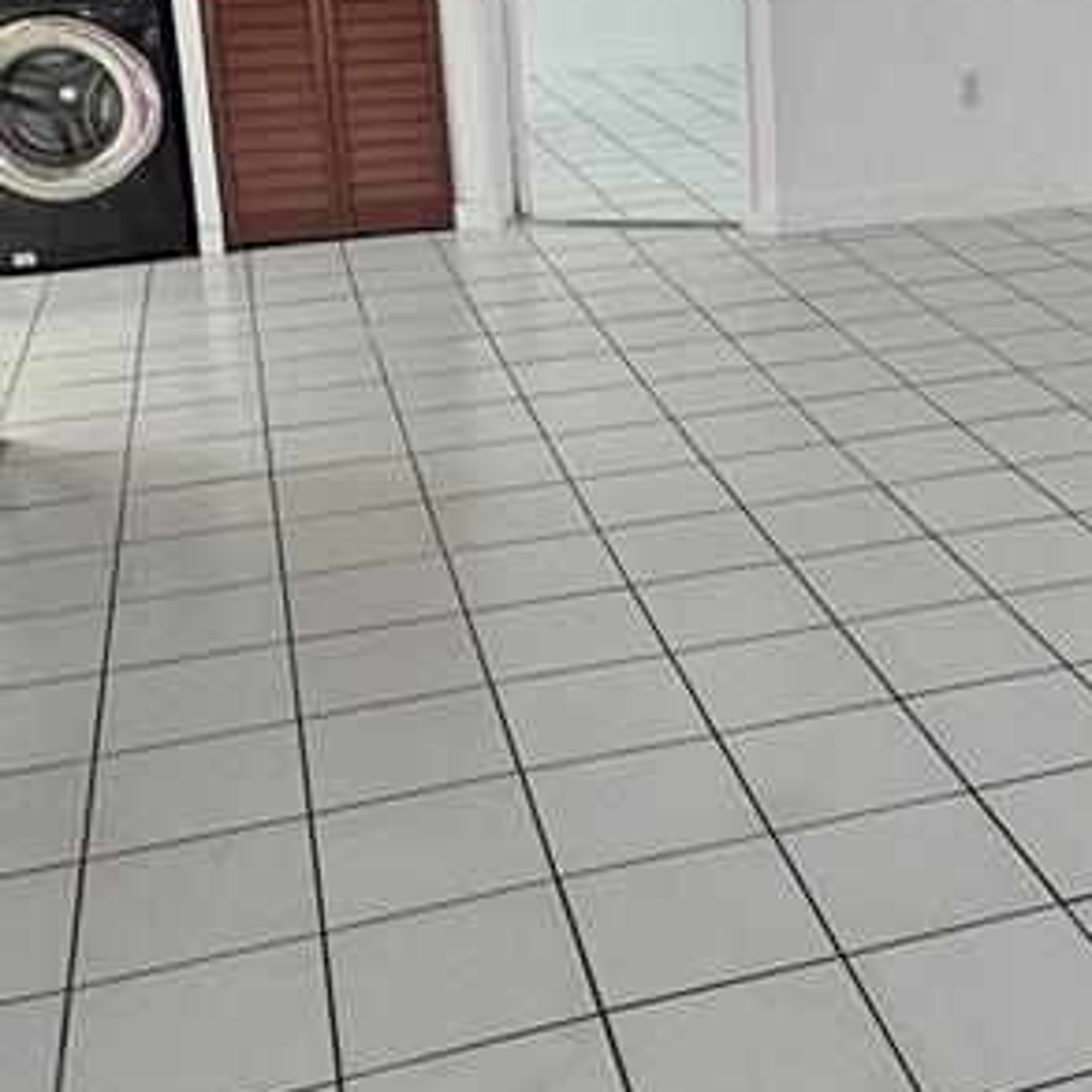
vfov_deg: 34.9
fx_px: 1677
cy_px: 212
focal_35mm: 47
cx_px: 902
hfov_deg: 34.7
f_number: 2.2
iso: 200
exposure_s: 1/60
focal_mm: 2.2
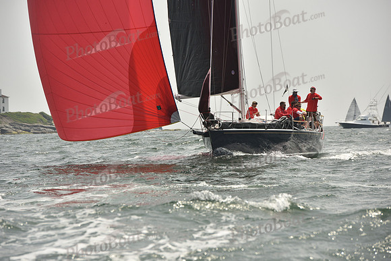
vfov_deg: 6.9
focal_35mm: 200
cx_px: 196
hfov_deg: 10.3
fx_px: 2173
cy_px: 130
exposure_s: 1/1600
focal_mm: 200
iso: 400
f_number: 9
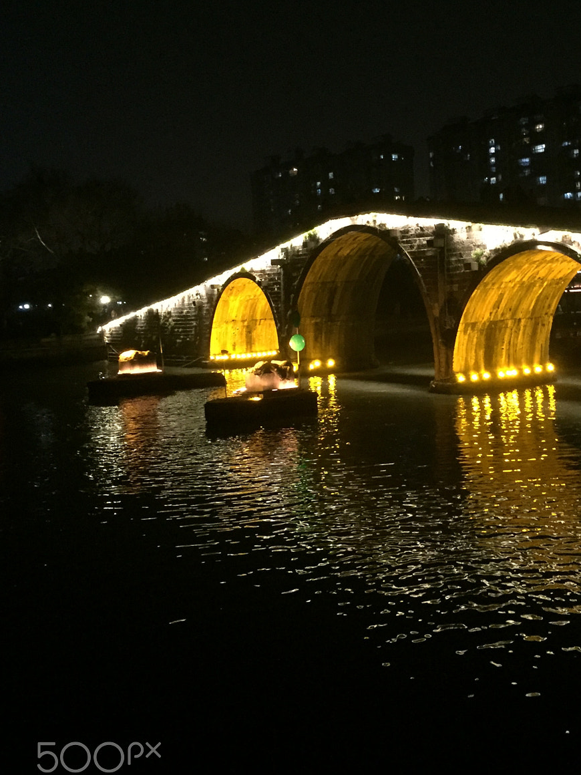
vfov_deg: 46.5
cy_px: 311
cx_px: 396
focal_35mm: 40
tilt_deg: -1.2
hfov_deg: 35.5
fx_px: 895
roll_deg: +2.4
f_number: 2.2
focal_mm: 4.15
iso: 400
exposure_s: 1/17
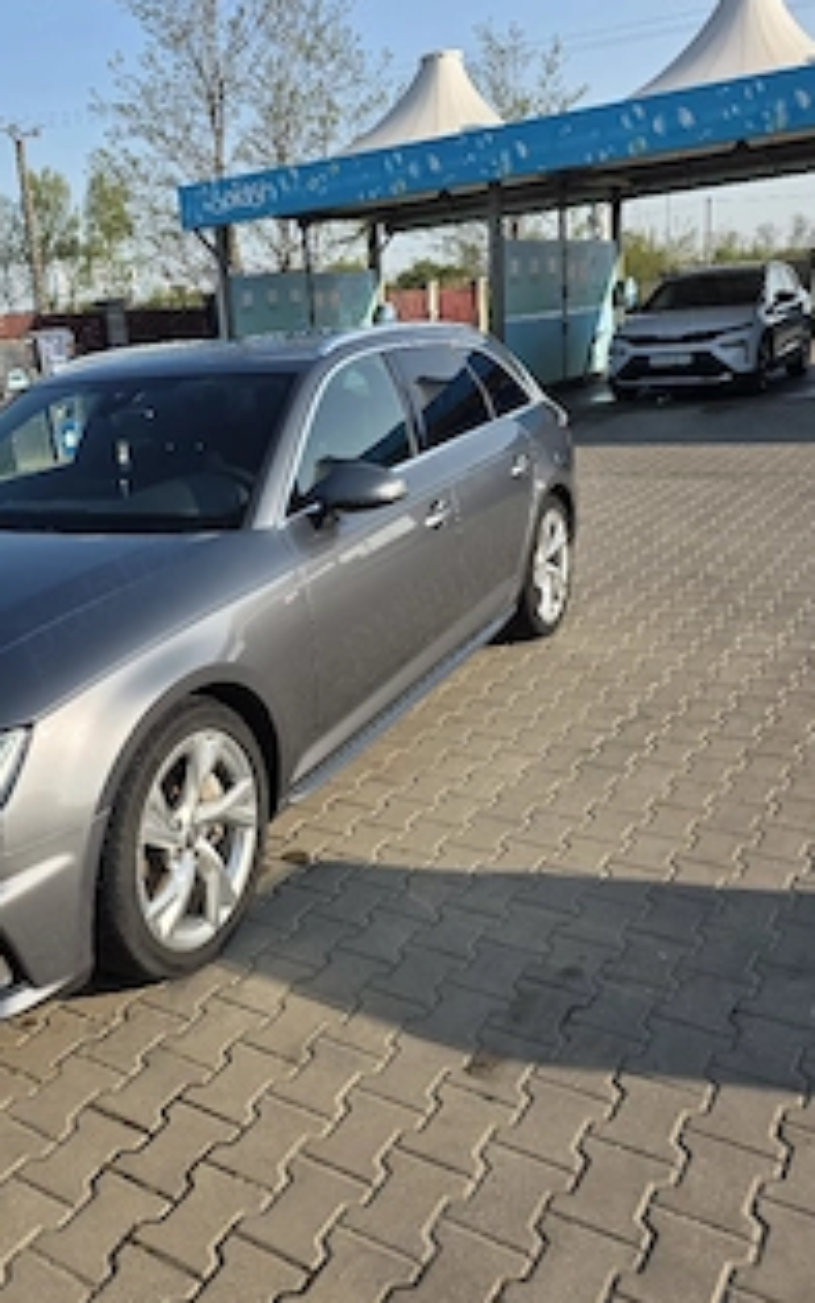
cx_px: 232
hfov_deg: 39.8
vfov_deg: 61.2
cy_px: 612
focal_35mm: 31
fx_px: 1101
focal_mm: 6.3
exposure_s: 1/5000
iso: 80
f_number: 1.7
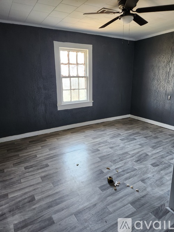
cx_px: 87
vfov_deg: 73.9
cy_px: 116
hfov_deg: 58.9
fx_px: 154
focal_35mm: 23
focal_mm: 5.4
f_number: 1.8
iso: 400
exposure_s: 1/120
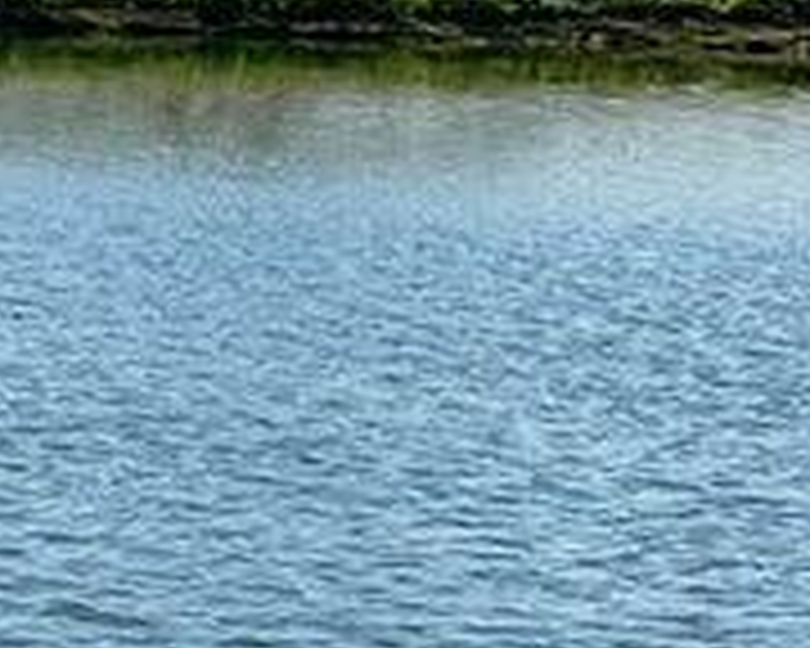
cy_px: -738
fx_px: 9254
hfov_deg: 5.0
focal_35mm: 386
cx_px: 945
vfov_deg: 4.0
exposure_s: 1/2283
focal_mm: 6
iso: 25
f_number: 2
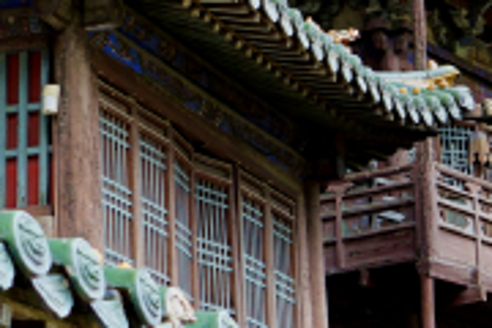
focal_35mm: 160
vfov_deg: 8.6
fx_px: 2186
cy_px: 264
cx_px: 536
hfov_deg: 12.6
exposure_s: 1/60
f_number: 4
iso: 160
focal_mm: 24
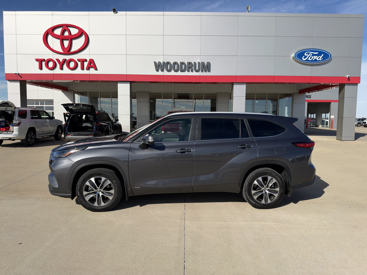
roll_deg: -0.7
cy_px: 138
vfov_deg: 56.8
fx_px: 254
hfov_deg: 71.6
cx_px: 184
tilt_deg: -4.1
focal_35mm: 24
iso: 64
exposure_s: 1/5208
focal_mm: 6.93
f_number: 1.8
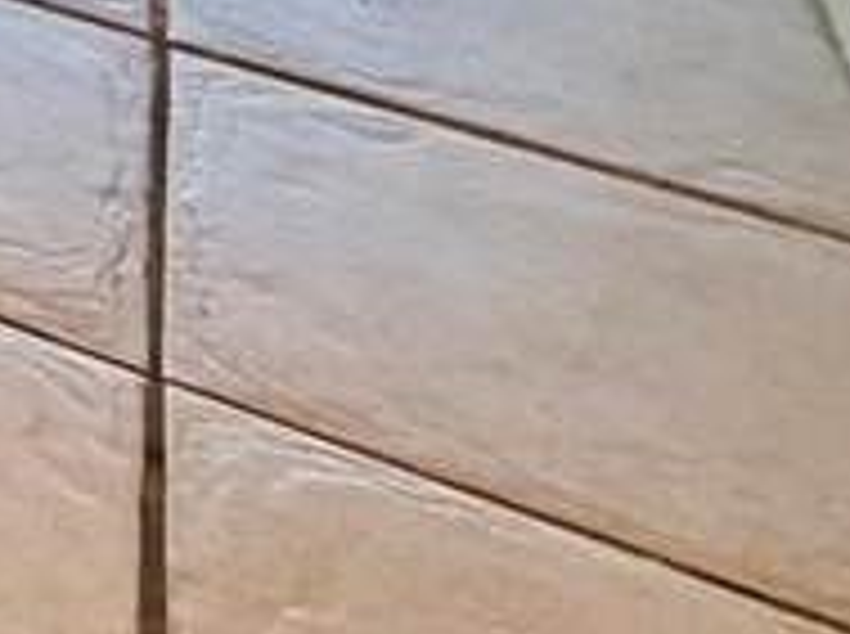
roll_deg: -0.7
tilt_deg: -4.2
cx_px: -1812
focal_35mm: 95
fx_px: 2328
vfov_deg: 11.0
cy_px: -1198
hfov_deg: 10.9
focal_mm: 2.22
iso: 100
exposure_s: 1/120
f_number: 2.2
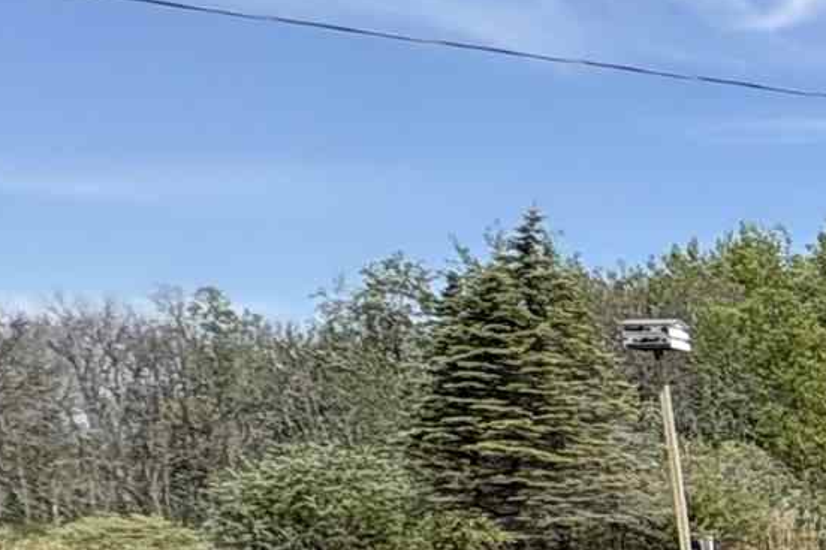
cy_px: 732
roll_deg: +1.4
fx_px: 1858
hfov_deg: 12.8
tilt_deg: -6.3
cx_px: 2277
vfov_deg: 15.9
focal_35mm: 81
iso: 40
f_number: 2.2
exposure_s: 1/1420
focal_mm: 2.22
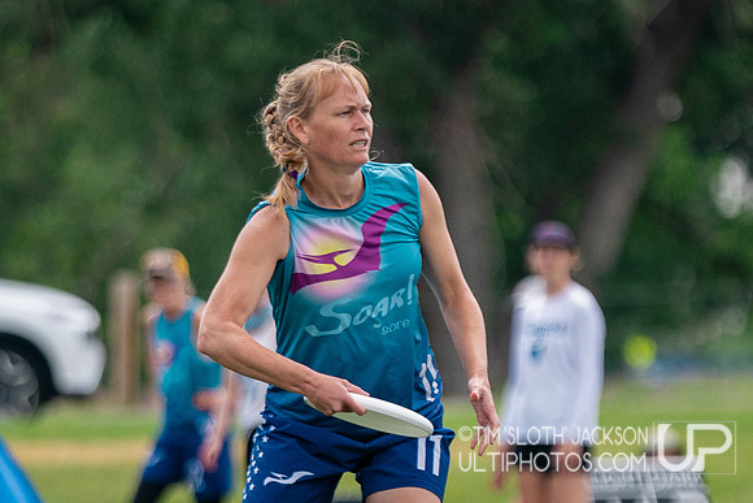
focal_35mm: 516
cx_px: 369
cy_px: 332
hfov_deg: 4.0
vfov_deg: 2.7
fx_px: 10788
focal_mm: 200
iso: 640
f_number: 2.8
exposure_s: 1/6400
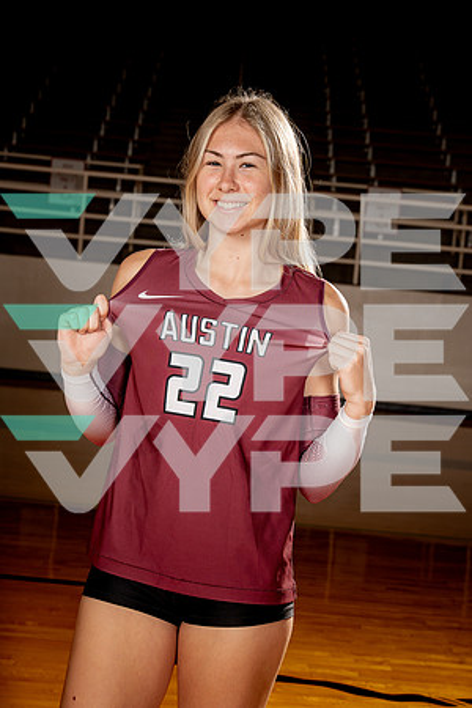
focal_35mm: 70
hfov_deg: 19.5
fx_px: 1377
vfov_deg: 28.8
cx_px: 236
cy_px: 354
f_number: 8
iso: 100
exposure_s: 1/250
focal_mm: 70
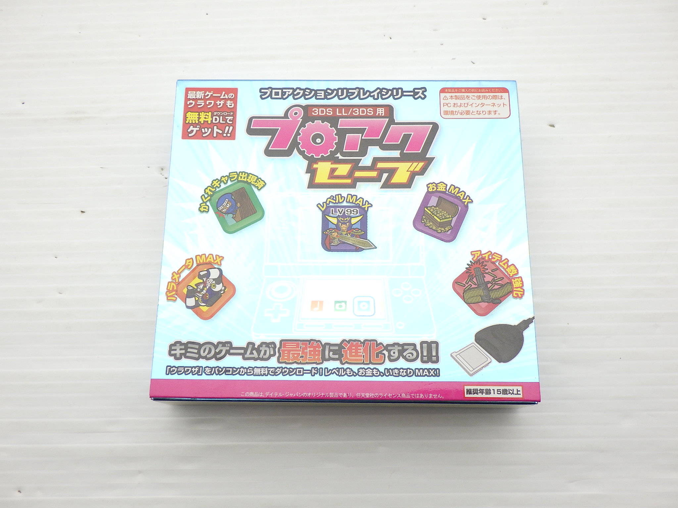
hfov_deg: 54.0
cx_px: 339
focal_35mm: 34
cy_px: 254
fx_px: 666
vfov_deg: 41.8
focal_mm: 6.1
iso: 200
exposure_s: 1/200
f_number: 3.8
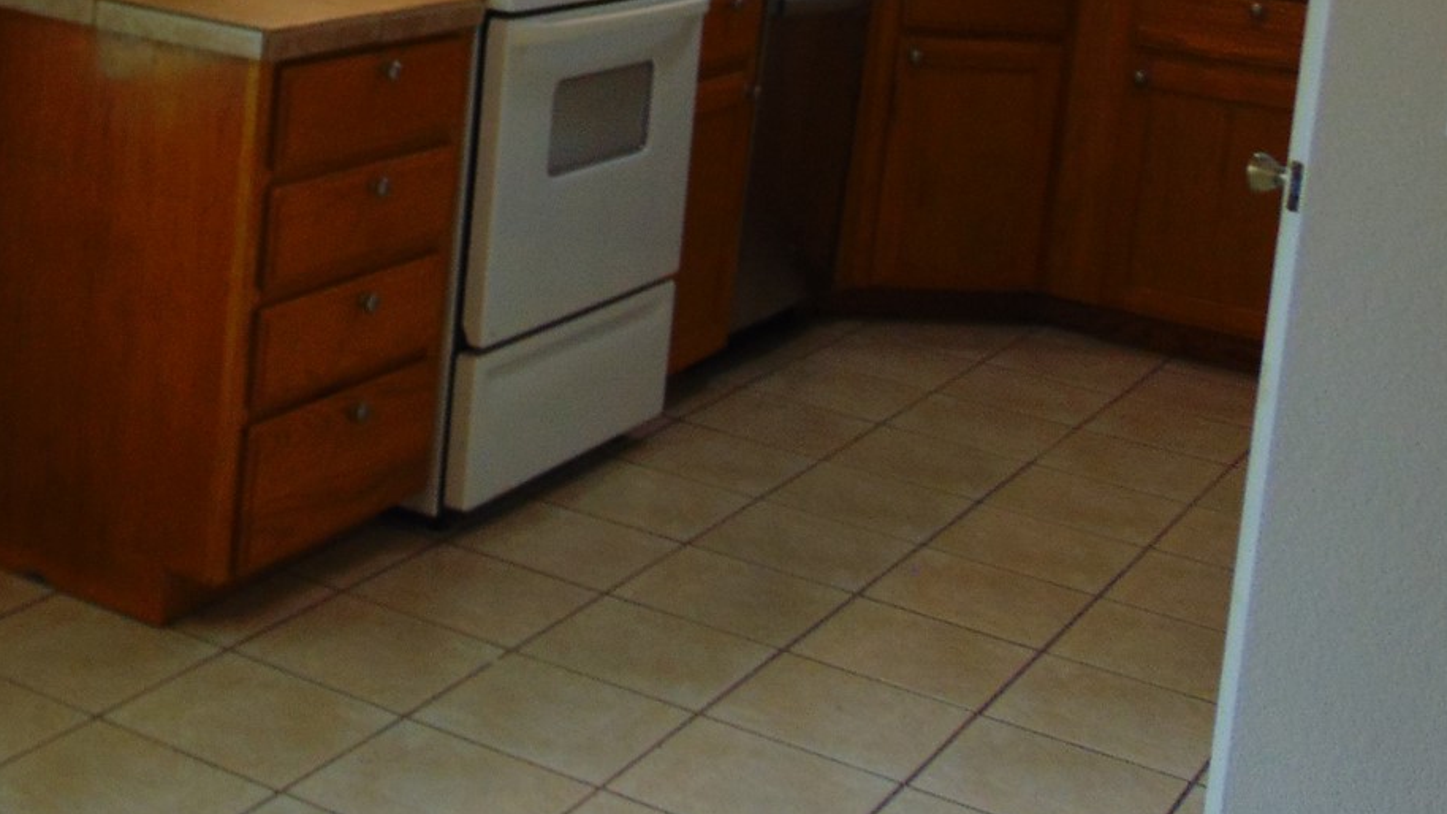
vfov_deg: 18.9
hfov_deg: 33.3
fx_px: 2340
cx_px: 274
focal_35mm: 61
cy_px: -108
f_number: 3
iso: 100
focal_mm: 4.5
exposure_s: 1/30
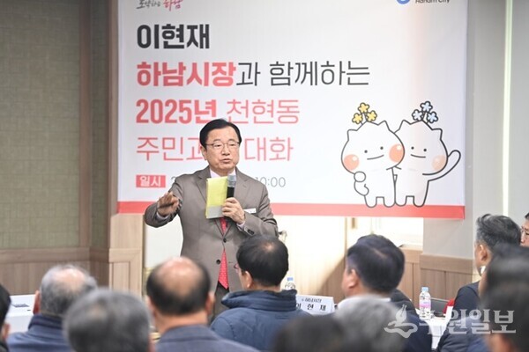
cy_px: 176
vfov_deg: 11.4
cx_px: 264
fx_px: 1763
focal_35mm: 120
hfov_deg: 17.1
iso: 800
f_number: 3.2
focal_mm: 120
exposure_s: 1/60.2
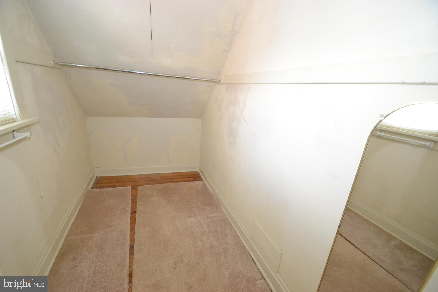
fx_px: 182
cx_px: 219
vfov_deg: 77.3
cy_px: 146
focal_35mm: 15
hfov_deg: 100.4
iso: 1600
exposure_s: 1/60
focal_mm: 10
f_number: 3.5
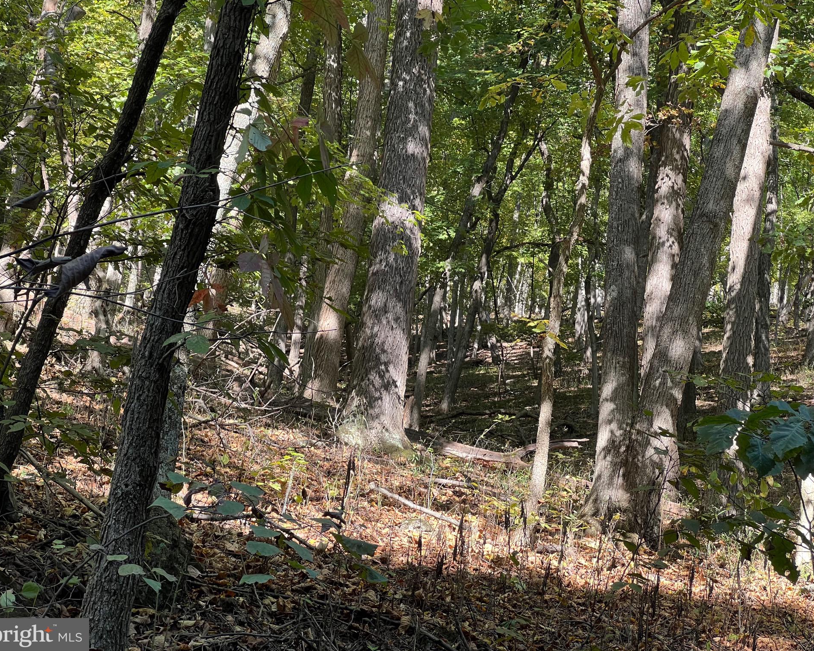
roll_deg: -4.9
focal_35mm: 81
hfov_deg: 23.6
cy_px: 324
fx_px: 1951
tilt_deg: +16.7
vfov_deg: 18.9
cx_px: 421
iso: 64
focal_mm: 9
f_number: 2.8
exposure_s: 1/99
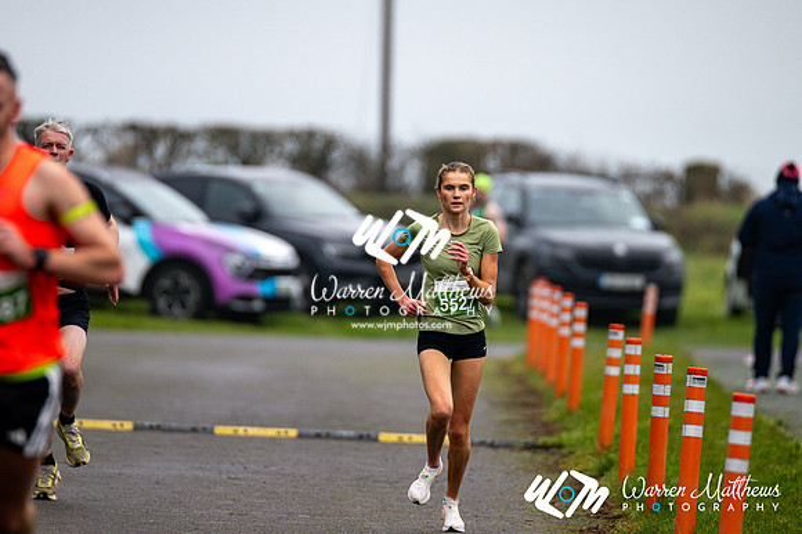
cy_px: 267
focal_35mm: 450
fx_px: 10019
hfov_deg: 4.6
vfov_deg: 3.1
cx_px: 401
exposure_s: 1/1600
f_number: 2.8
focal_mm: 300
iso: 280
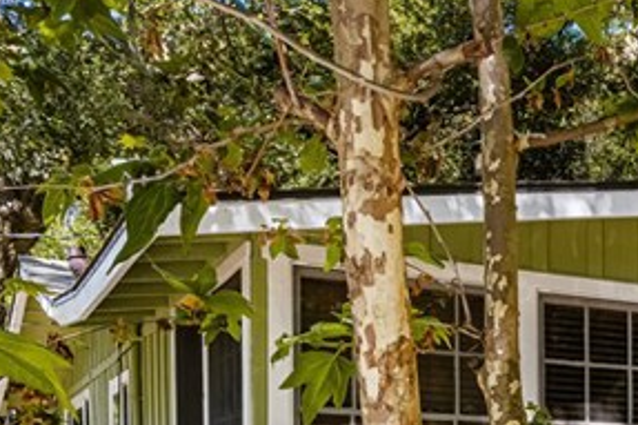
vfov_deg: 16.8
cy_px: 544
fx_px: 1360
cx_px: 1040
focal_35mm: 77
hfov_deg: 20.9
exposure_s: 1/125
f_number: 10
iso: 100
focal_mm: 21.5
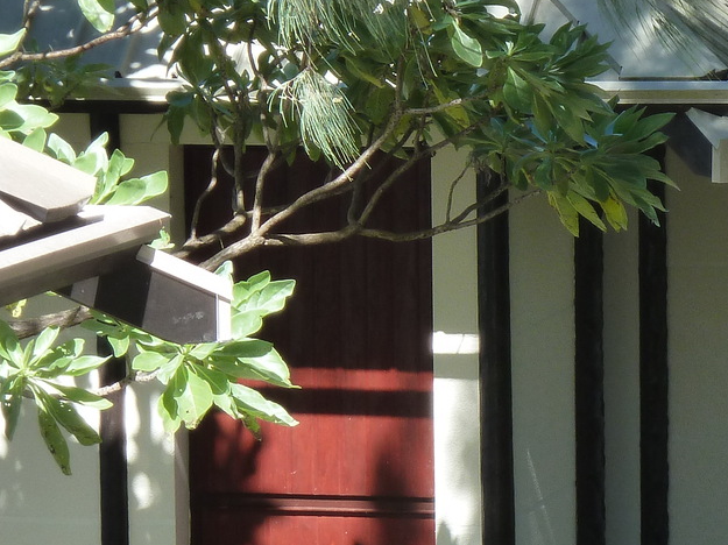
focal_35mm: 351
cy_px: 153
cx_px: 820
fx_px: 7378
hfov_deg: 5.6
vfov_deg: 4.2
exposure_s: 1/160
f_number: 4.5
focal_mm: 22.5
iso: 125
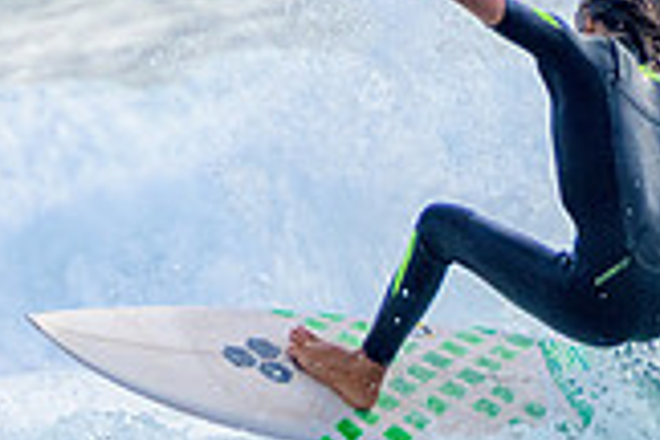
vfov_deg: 0.6
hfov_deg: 1.0
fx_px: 39469
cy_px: 499
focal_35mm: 2153
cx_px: 509
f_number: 5.6
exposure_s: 1/2000
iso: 450
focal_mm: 400
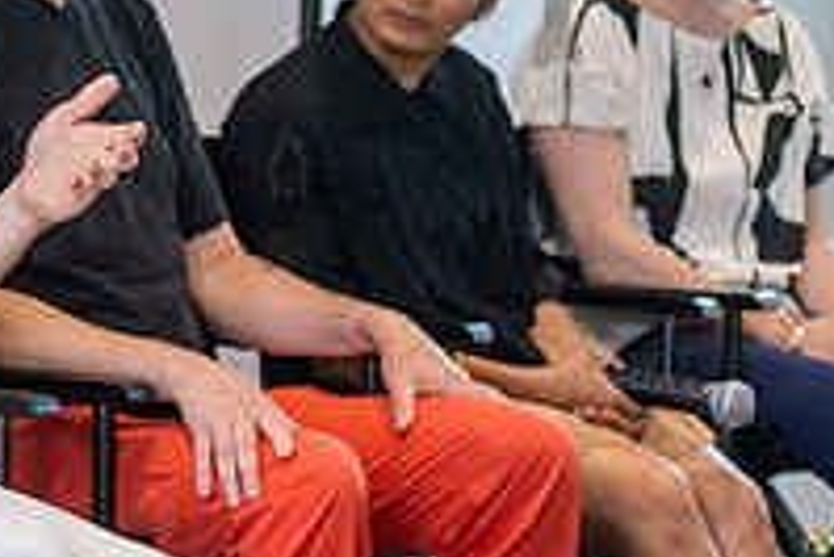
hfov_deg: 8.7
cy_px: -6
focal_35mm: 234
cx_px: -256
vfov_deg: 5.9
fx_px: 5425
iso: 4000
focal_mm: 80
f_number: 3.5
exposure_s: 1/500
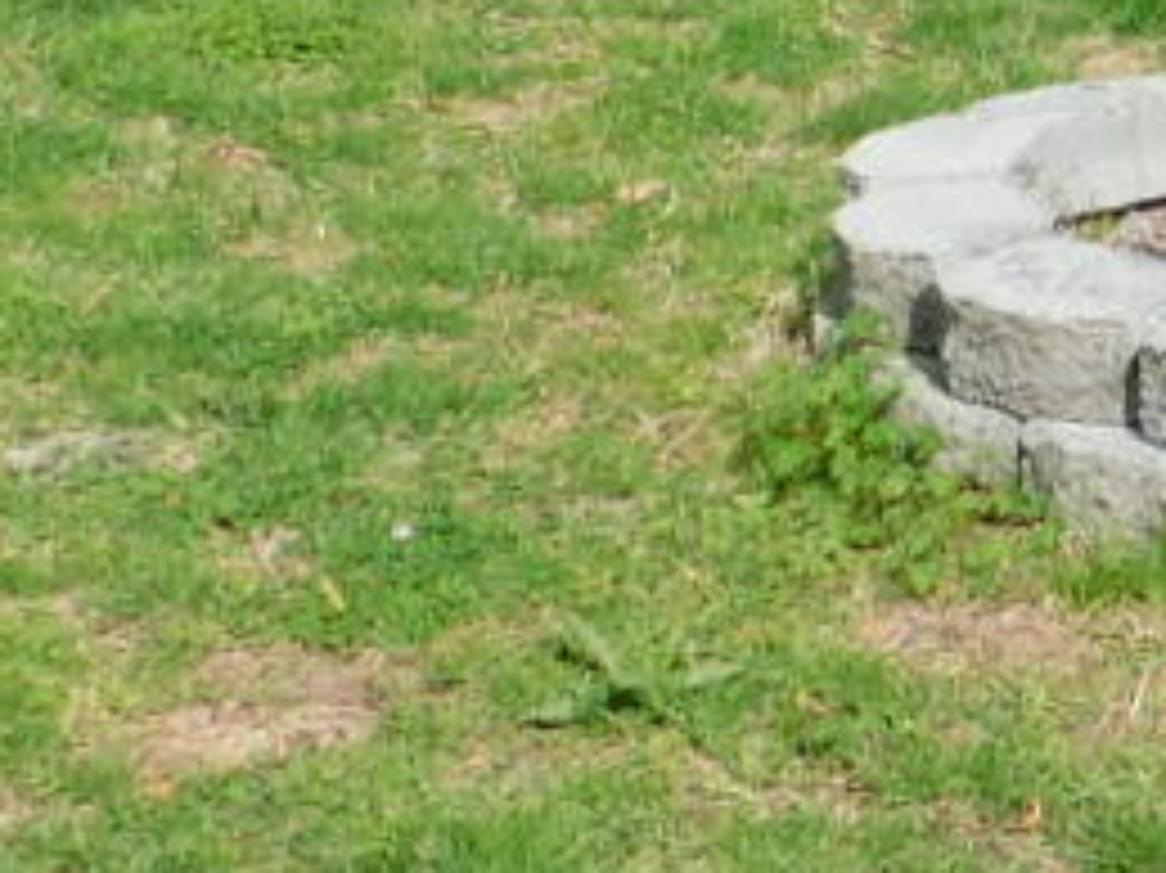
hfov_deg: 13.1
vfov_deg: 9.9
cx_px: 1747
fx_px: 4781
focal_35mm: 142
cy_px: -634
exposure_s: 1/1250
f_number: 3
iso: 125
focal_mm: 4
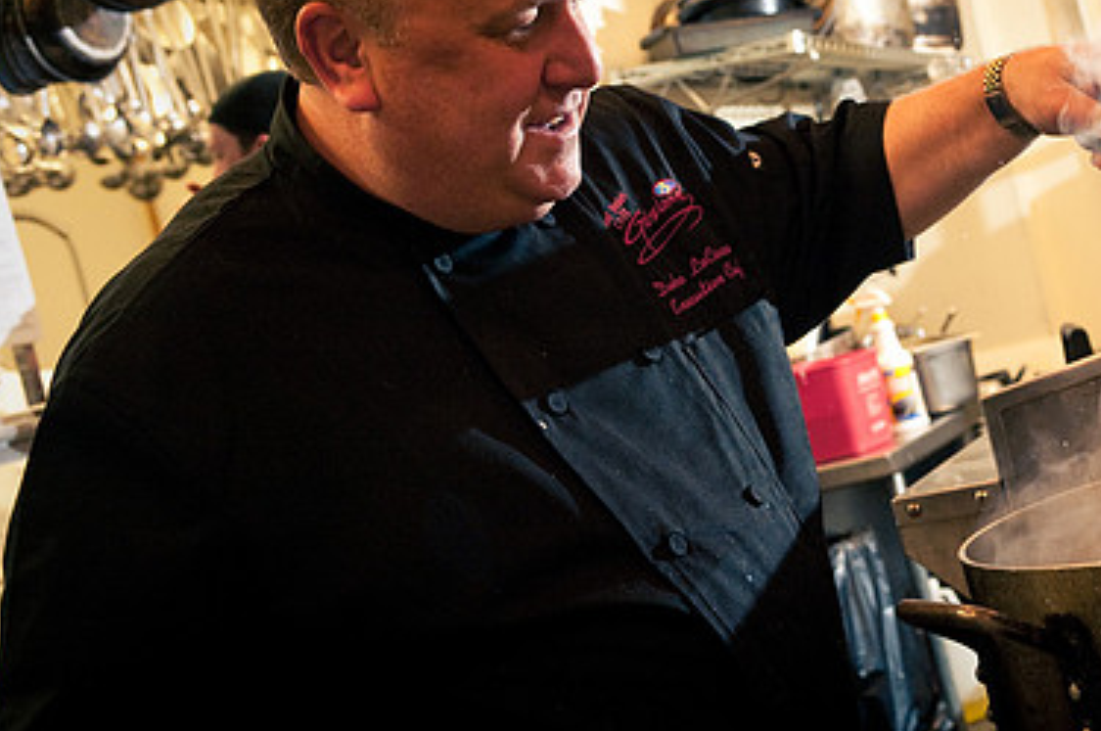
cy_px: 314
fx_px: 1985
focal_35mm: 65
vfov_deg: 20.9
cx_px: 840
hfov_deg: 30.4
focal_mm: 42
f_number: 6.3
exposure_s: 1/80
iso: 2000
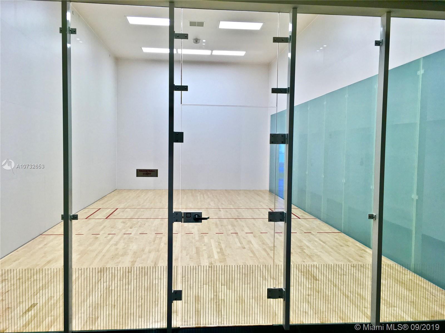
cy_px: 166
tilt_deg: -3.1
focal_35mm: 29
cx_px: 222
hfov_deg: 61.7
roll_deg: -0.3
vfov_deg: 48.2
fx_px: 373
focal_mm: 4.15
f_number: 2.2
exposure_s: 1/60
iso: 25
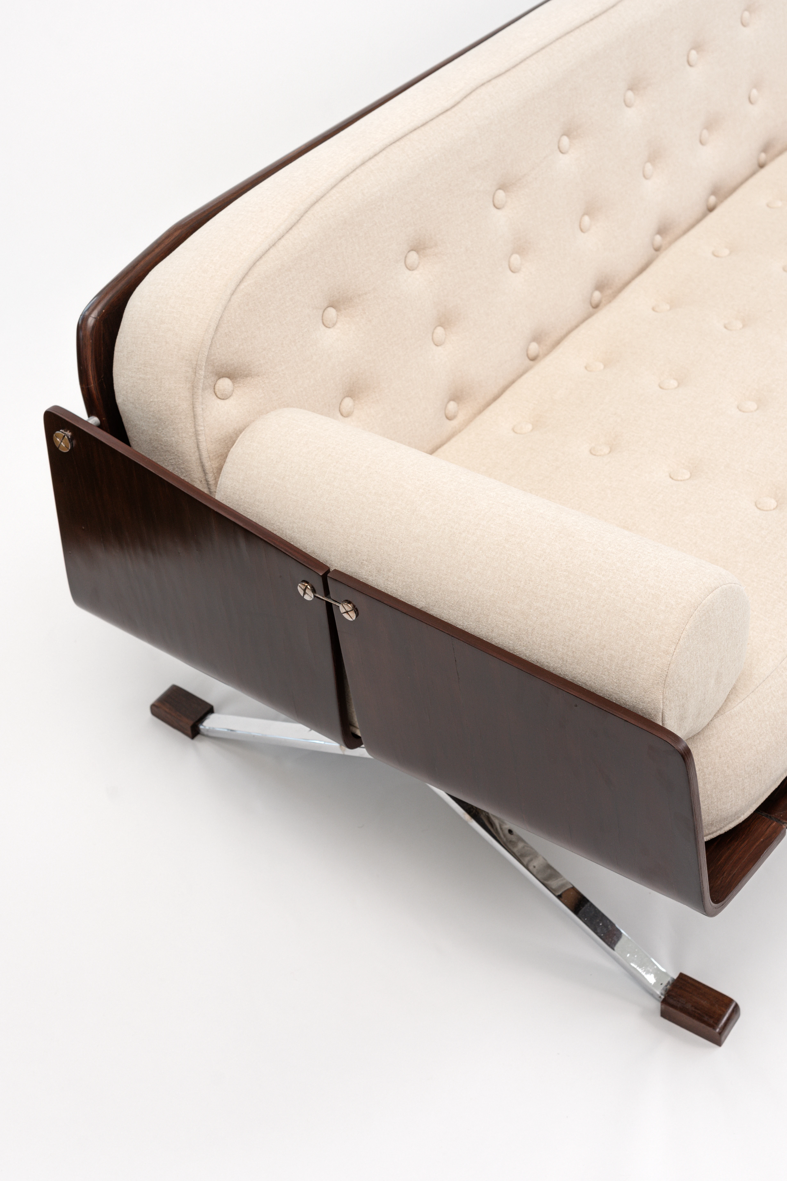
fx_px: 1639
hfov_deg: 27.0
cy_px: 590
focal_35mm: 50
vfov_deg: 39.6
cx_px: 394
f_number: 8
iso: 250
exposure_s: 1/80
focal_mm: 50
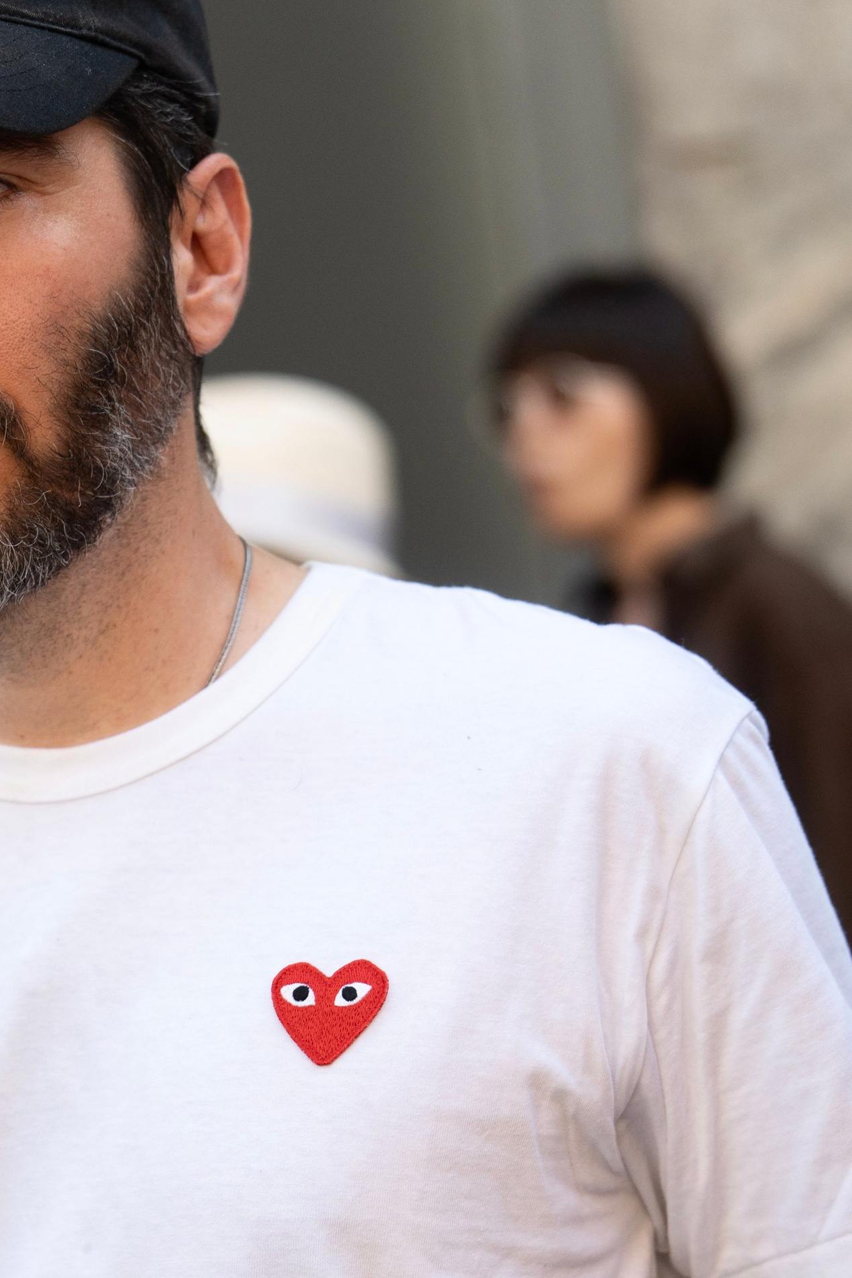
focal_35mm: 142
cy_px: 1062
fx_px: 5041
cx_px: 269
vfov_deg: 14.4
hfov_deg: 9.7
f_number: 2.8
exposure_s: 1/2000
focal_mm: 70
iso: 640
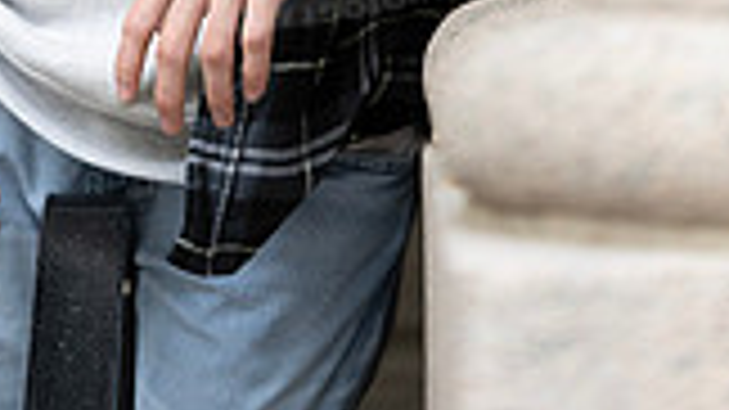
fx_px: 4773
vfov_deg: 4.8
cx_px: 171
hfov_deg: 8.7
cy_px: -554
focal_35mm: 247
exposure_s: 1/200
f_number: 1.8
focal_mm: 85
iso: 160
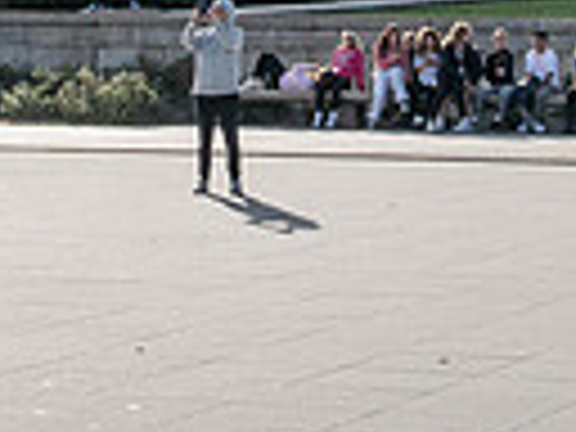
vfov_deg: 8.4
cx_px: 310
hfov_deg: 11.6
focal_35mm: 170
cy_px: -331
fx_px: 2829
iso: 640
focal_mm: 26
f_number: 8
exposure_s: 1/2500
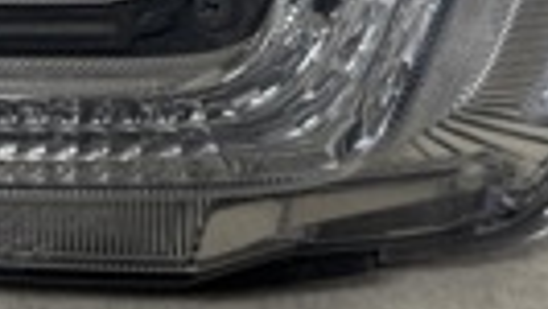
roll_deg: +2.8
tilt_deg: -33.6
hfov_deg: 15.9
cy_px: -317
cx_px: -231
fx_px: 1832
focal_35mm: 126
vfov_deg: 9.0
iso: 64
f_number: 1.78
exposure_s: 1/100
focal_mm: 6.76
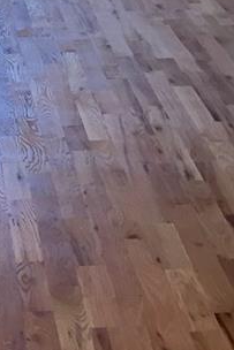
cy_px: -167
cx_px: -21
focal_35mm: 119
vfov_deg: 15.9
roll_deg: +0.9
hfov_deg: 11.4
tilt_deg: -6.2
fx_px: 1159
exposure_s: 1/30
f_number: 2.2
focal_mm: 4.15
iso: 32
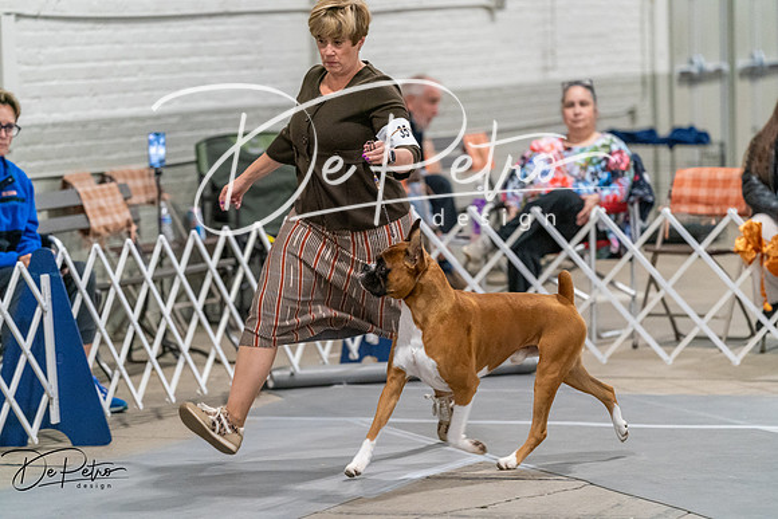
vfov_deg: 7.5
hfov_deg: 11.2
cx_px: 389
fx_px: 3977
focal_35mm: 184
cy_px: 260
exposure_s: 1/250
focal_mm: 184
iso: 6400
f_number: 3.5
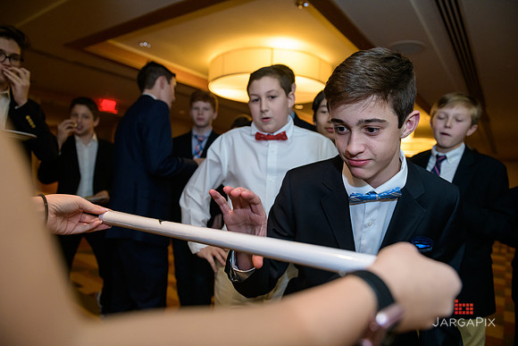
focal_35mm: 24
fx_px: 345
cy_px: 173
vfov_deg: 53.2
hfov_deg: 73.7
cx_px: 259
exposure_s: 1/125
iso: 1600
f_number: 3.2
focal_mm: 24
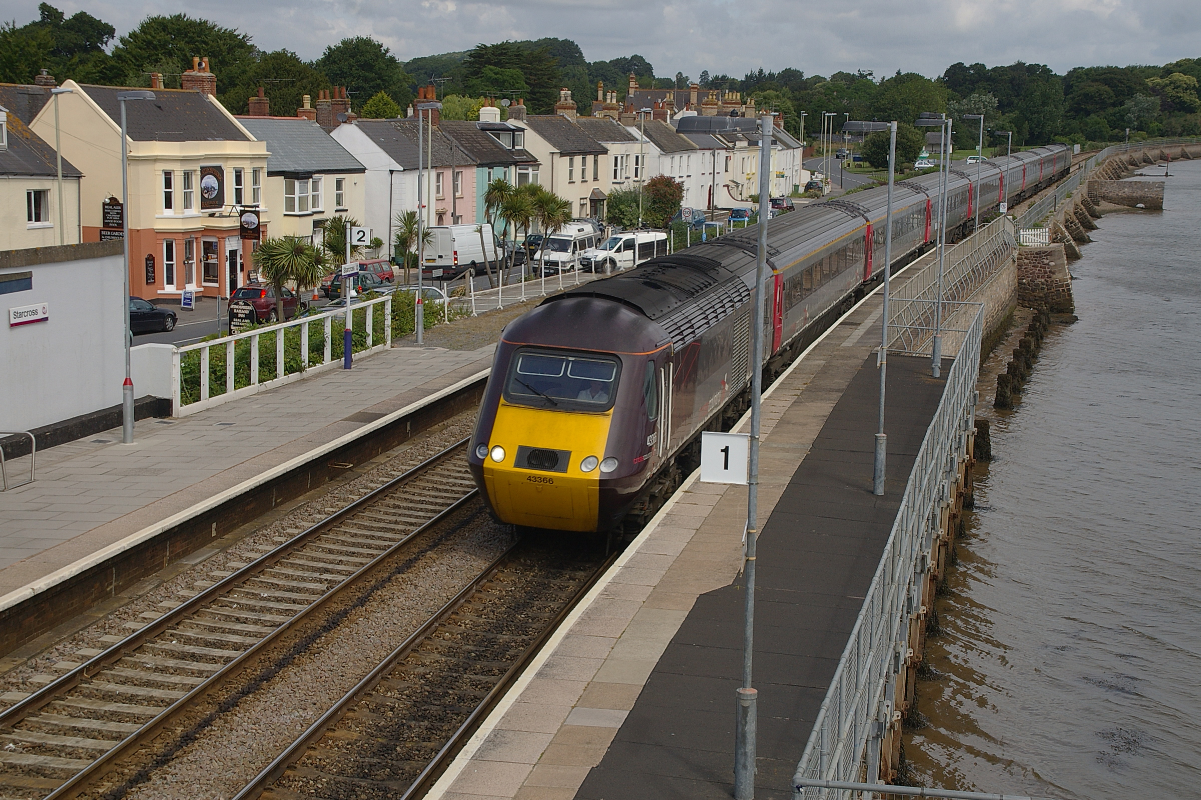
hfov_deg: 35.1
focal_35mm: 57
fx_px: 1901
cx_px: 600
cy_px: 400
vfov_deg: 23.8
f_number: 9.5
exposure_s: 1/350
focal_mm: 38
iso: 200
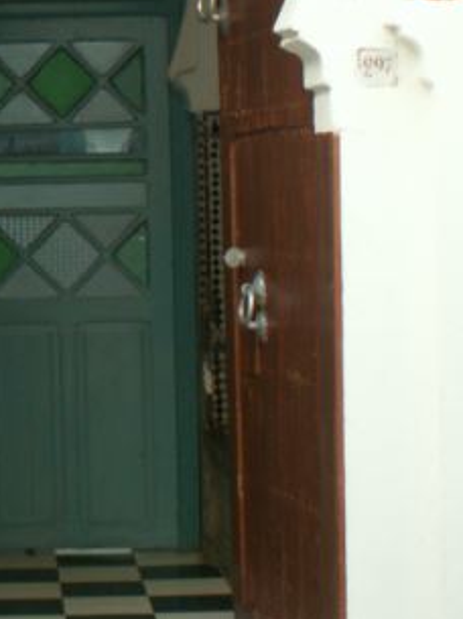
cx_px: -41
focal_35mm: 121
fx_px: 2162
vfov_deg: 16.1
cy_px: 45
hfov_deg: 12.0
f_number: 3.2
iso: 80
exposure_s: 1/40
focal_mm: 8.01
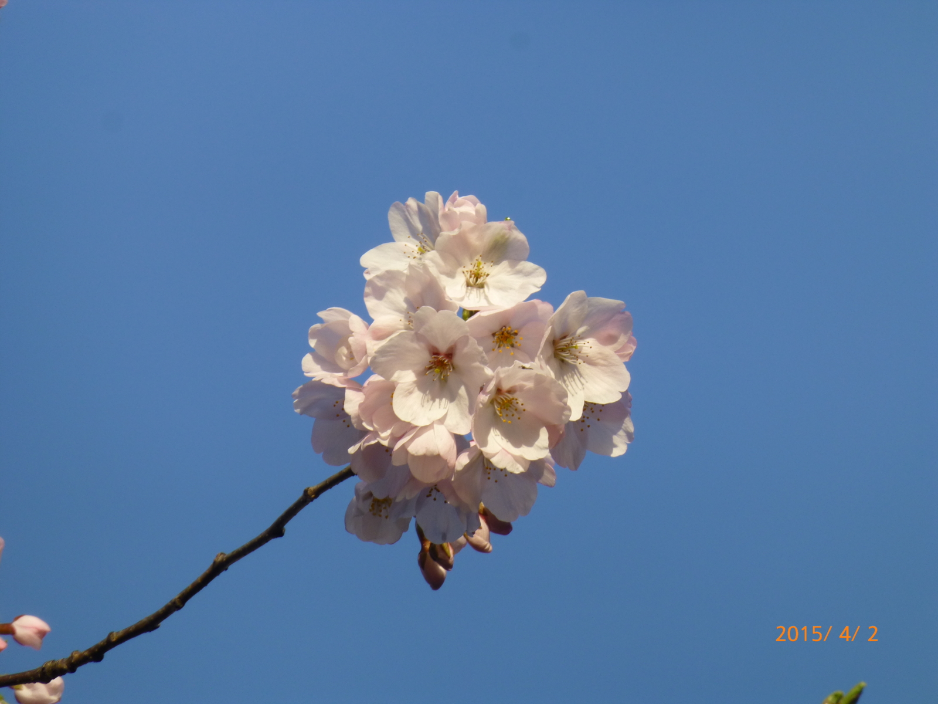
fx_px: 13007
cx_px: 469
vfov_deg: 3.1
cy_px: 352
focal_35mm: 480
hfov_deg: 4.1
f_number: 6.4
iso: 100
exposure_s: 1/250
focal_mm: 86
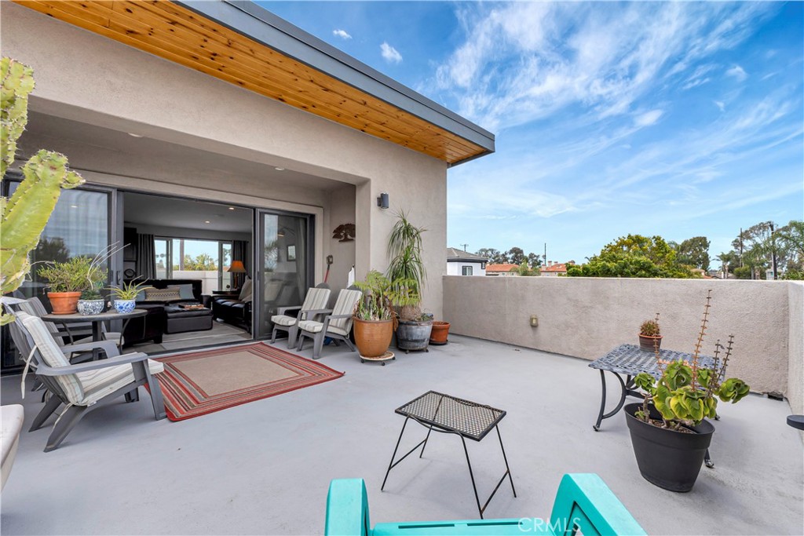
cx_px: 402
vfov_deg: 77.3
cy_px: 268
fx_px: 335
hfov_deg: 100.4
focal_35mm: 15
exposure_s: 1/320
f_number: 8
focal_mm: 10
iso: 125
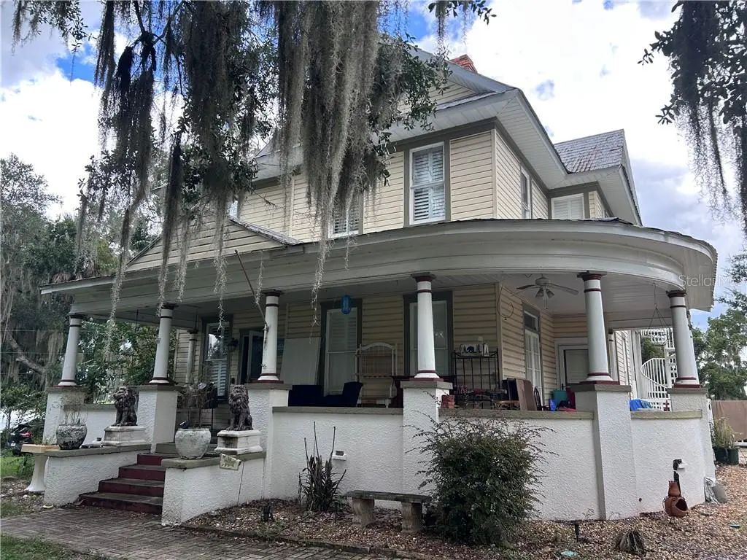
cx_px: 374
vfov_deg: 53.1
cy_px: 280
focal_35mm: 26
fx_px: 561
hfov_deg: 67.3
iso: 50
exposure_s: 1/601
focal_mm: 5.7
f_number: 1.5
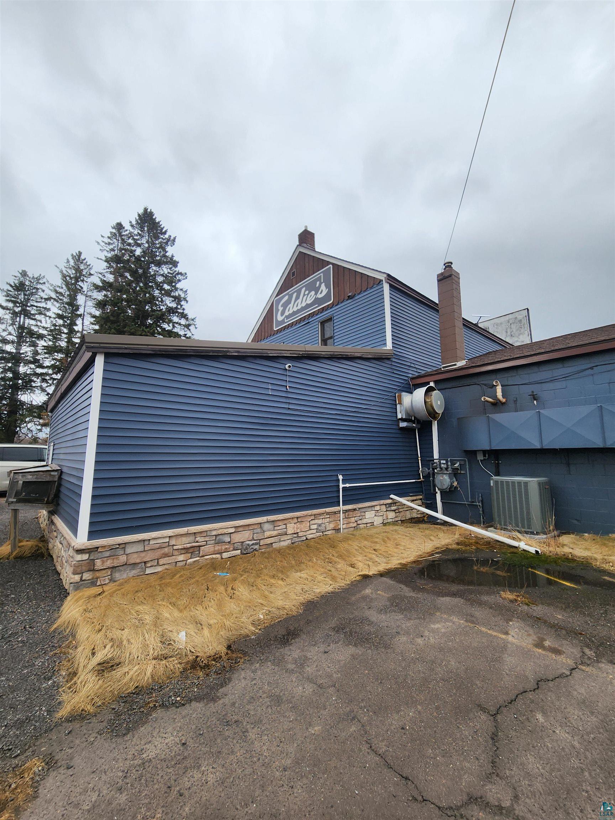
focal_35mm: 13
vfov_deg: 106.2
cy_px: 410
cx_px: 308
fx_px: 308
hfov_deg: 89.9
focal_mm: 2.2
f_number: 2.2
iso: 50
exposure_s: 1/1529
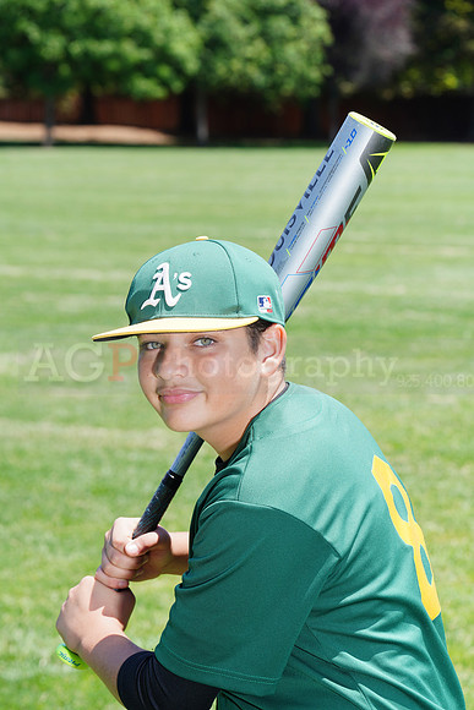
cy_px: 355
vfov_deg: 13.9
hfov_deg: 9.3
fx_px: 2921
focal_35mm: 148
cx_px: 237
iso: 200
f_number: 10
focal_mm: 148
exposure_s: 1/200
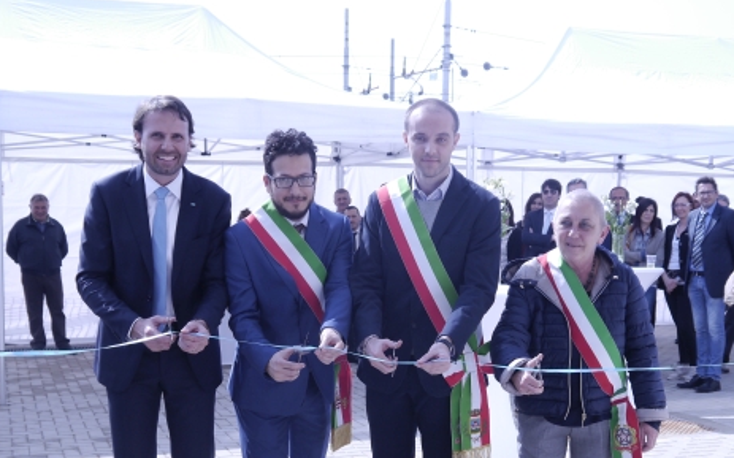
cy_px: 345
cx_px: 388
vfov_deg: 23.3
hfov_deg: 36.9
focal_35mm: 55
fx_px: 1100
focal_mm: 20
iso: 160
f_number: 5
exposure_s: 1/400
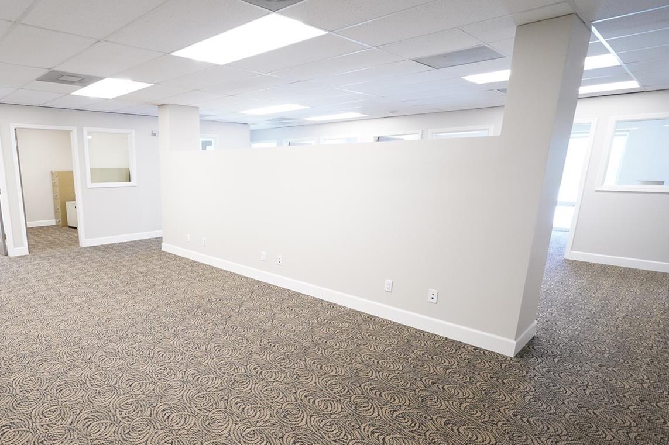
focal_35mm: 21
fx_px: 390
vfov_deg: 59.3
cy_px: 246
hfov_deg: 78.2
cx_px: 215
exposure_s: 1/200
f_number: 4
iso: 4000
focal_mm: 15
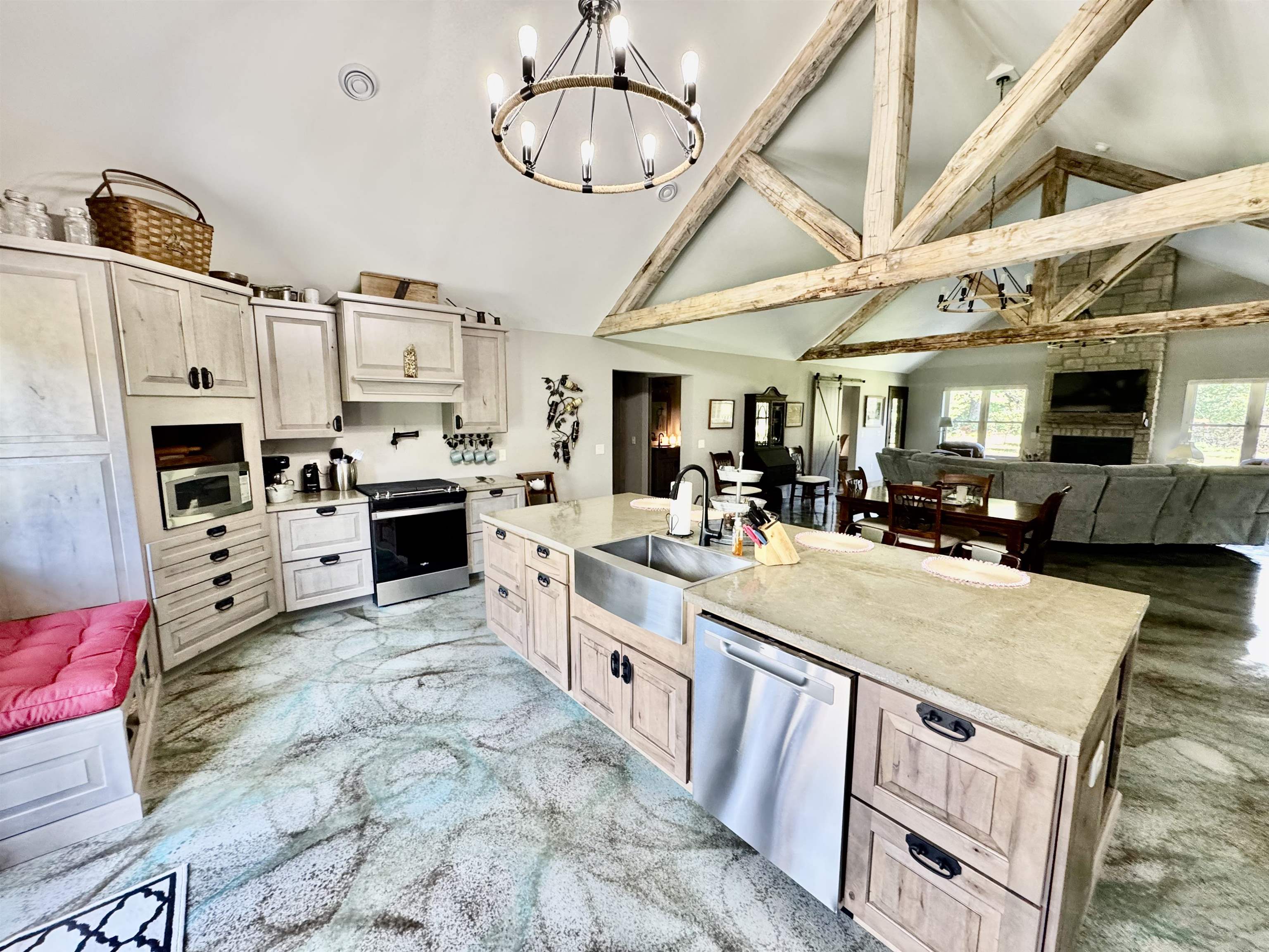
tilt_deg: -8.1
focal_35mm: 14
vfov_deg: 85.7
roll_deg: -0.8
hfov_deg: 102.1
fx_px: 513
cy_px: 476
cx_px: 634
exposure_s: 1/60
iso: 250
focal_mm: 2.22
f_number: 2.2
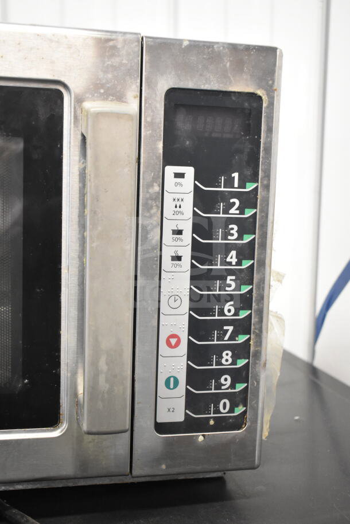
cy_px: 262
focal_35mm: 44
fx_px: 634
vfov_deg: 44.9
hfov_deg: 30.9
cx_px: 175
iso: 3600
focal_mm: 29
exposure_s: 1/50
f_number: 4.2
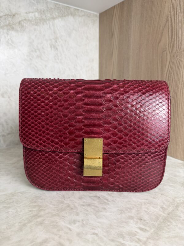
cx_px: 92
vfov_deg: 71.6
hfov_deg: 56.8
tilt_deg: -11.8
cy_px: 123
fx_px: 170
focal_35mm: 24
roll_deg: -0.6
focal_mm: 6.76
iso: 100
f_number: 1.78
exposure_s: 1/120
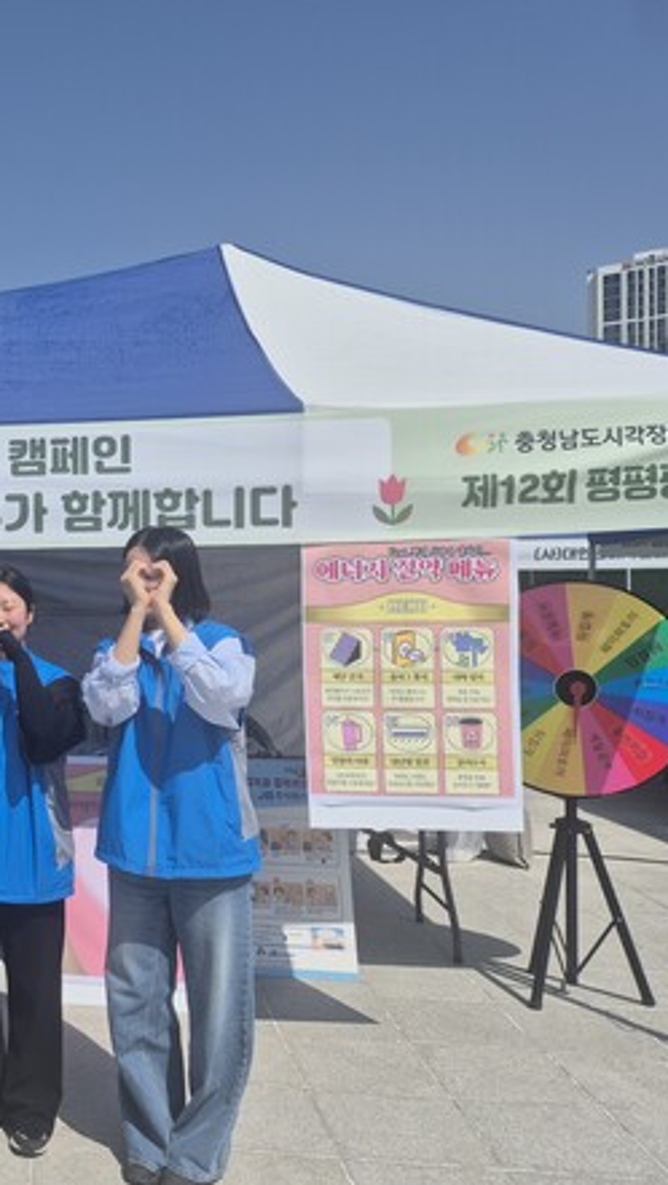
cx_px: -107
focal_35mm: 34
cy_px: 584
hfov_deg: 30.2
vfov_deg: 58.0
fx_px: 1069
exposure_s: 1/3560
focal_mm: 5.4
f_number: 1.8
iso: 25
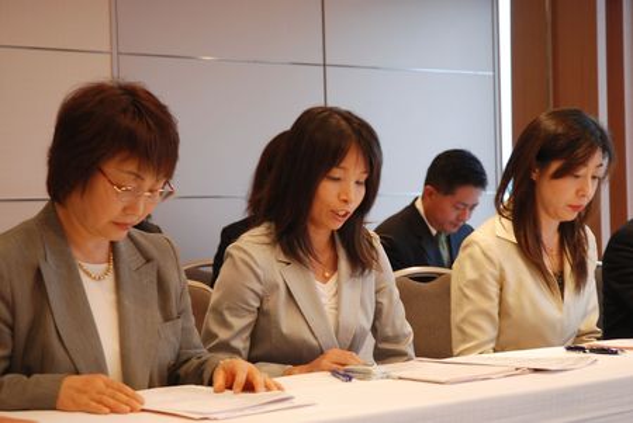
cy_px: 212
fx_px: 1452
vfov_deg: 16.6
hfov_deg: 24.6
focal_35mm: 82
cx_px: 316
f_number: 4.5
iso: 200
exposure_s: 1/13
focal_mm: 55
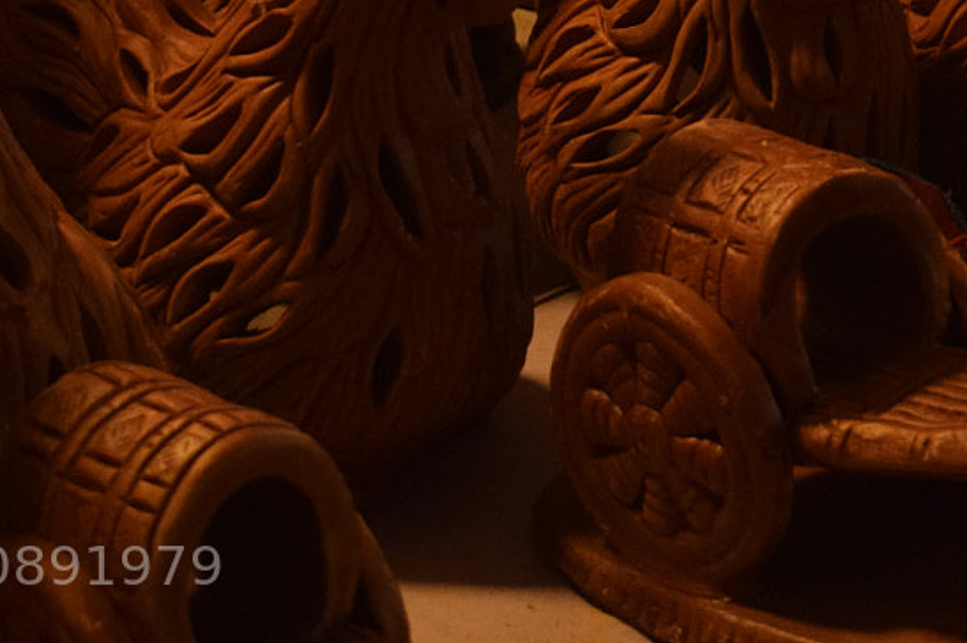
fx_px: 5301
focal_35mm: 197
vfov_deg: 6.9
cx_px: 711
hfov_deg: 10.4
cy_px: -237
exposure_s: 1/160
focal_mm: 45
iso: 1600
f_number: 6.3
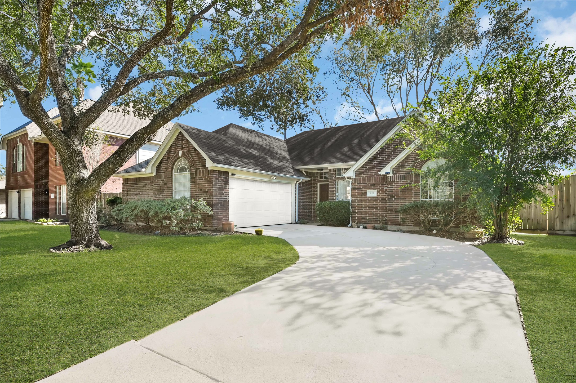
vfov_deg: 67.3
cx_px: 288
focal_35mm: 18
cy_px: 192
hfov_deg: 90.0
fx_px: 288
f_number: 13
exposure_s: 1/250
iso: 1000
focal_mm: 18
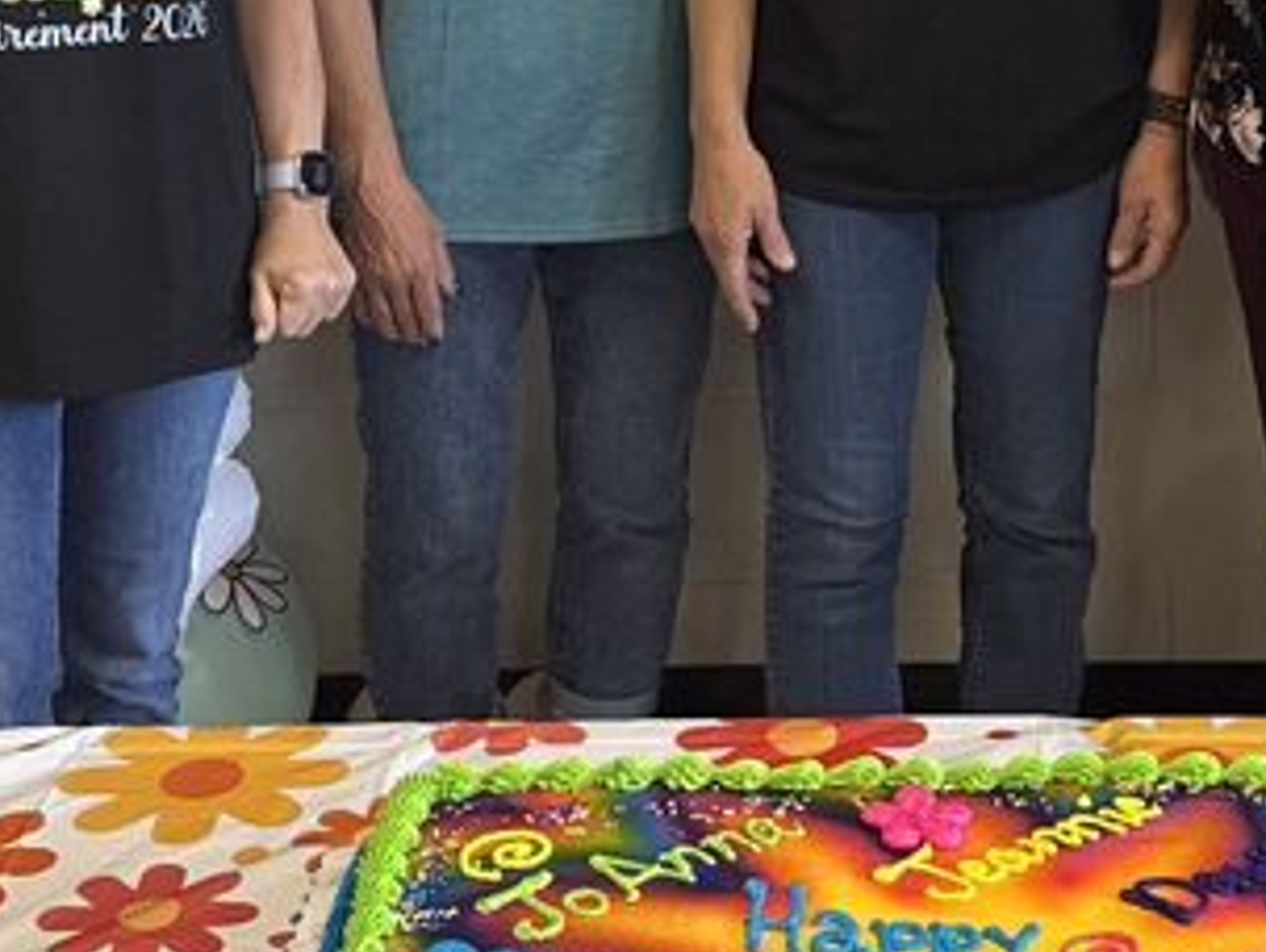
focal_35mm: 81
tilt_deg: -9.0
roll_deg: +0.7
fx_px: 2966
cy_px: -150
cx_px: 857
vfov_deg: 17.5
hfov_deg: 24.0
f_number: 1.78
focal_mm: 6.76
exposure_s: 1/60
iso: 160
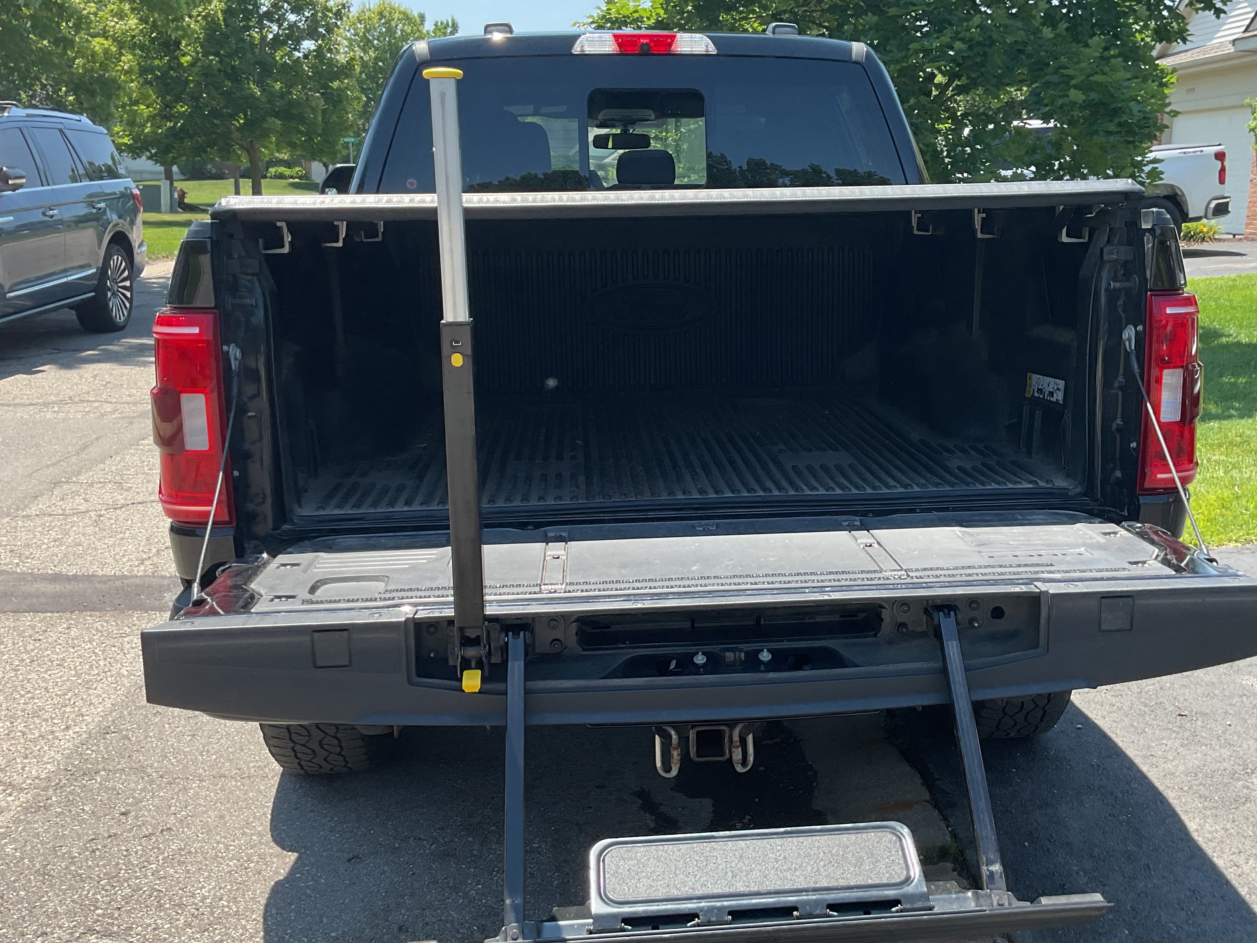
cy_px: 451
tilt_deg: -10.3
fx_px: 1380
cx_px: 736
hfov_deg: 48.8
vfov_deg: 37.7
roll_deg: -2.6
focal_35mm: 38
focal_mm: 3
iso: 16
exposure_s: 1/545
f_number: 1.8
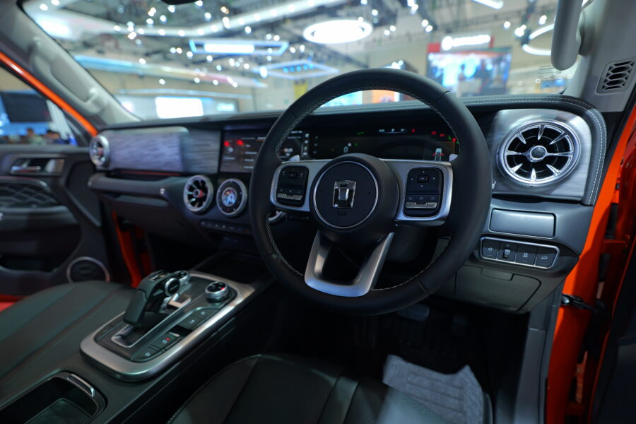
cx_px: 318
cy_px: 212
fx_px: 283
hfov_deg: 96.7
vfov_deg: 73.7
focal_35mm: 16
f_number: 2.8
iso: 1250
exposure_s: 1/125
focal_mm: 16
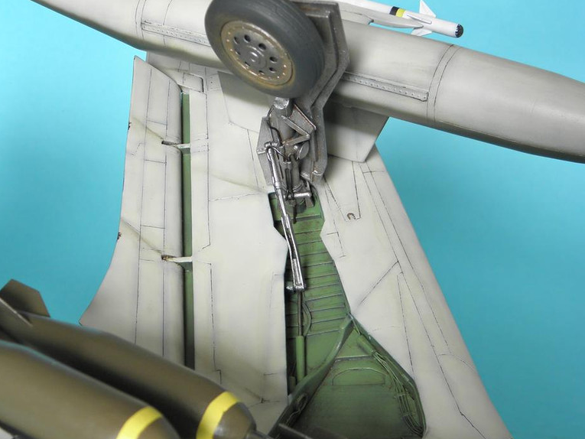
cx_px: 300
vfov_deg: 27.4
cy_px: 294
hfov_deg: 36.2
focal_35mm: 53
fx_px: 896
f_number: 3.7
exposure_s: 1/8
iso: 100
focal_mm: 6.8
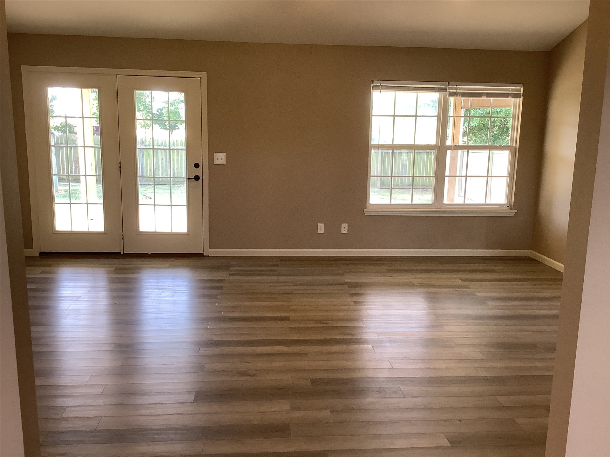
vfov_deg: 45.4
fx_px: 546
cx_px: 305
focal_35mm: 31
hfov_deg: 58.4
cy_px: 228
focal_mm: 3.3
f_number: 2.4
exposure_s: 1/60
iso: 64
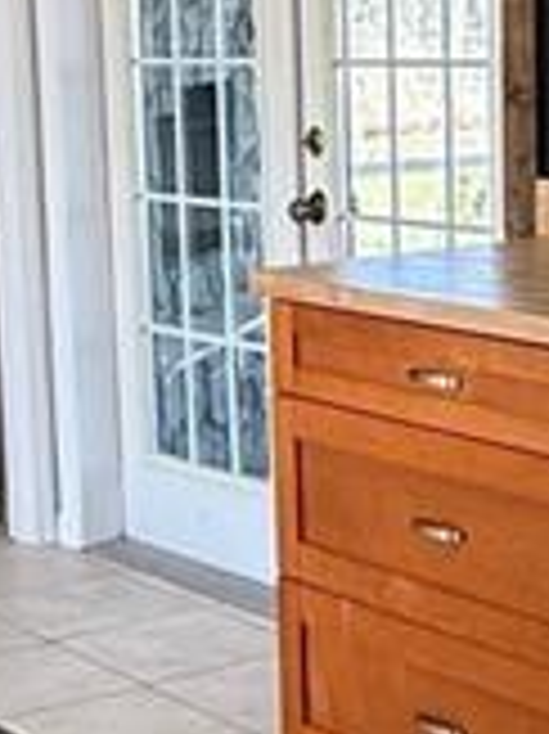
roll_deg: +1.0
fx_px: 2181
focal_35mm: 103
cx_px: 378
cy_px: 419
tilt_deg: -10.3
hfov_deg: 14.3
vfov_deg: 19.1
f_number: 2.2
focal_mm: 2.22
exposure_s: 1/120
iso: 125
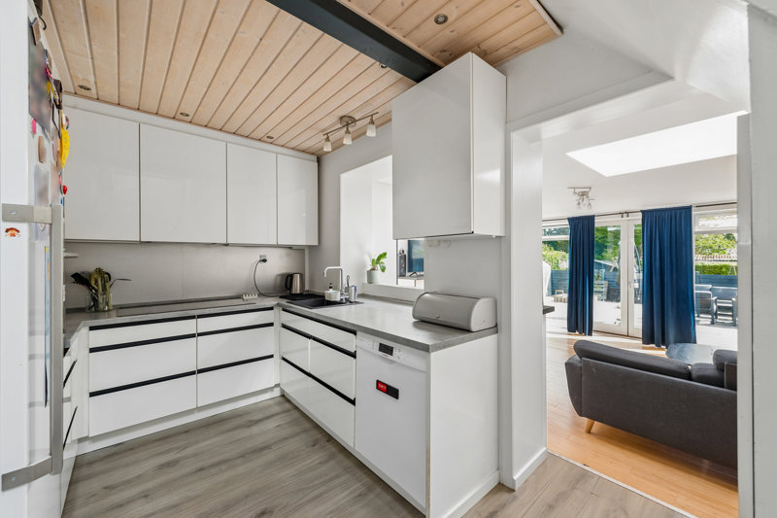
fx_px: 302
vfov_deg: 81.2
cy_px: 259
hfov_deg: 104.3
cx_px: 388
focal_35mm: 14
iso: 250
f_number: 10
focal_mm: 14
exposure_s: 1/6
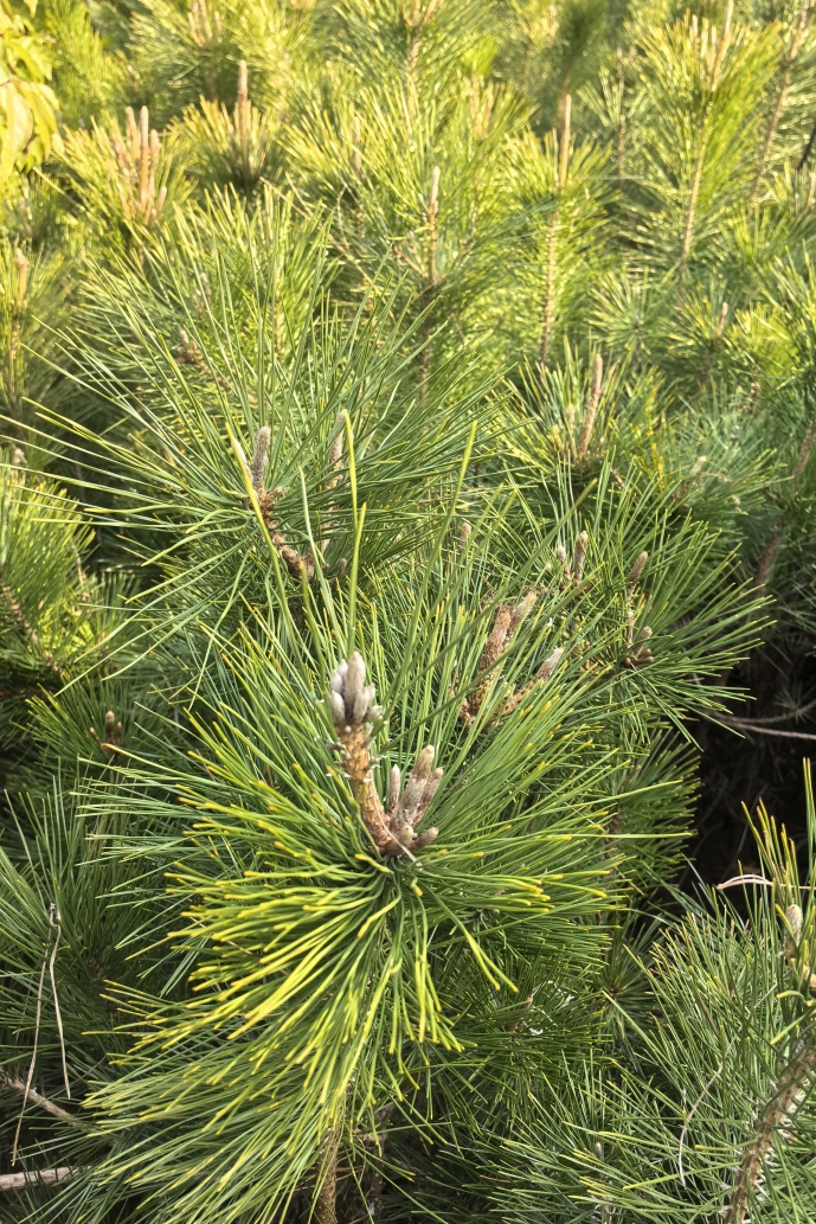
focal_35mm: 29
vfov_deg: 63.6
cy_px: 624
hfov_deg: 45.0
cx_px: 426
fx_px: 986
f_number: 2
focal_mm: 5.75
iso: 50
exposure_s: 1/455
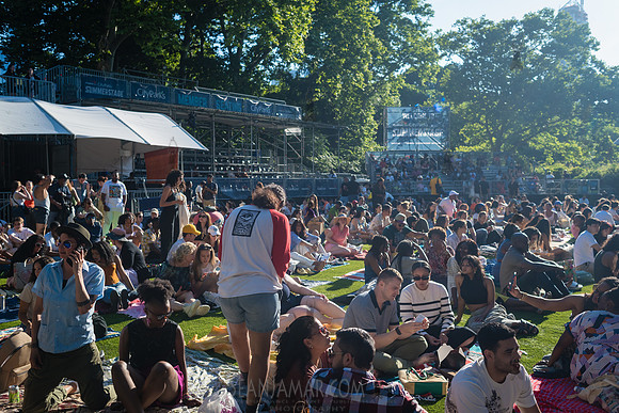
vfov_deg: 37.9
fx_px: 602
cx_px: 310
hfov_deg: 54.4
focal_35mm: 35
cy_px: 206
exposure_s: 1/2500
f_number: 4
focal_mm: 35
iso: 500
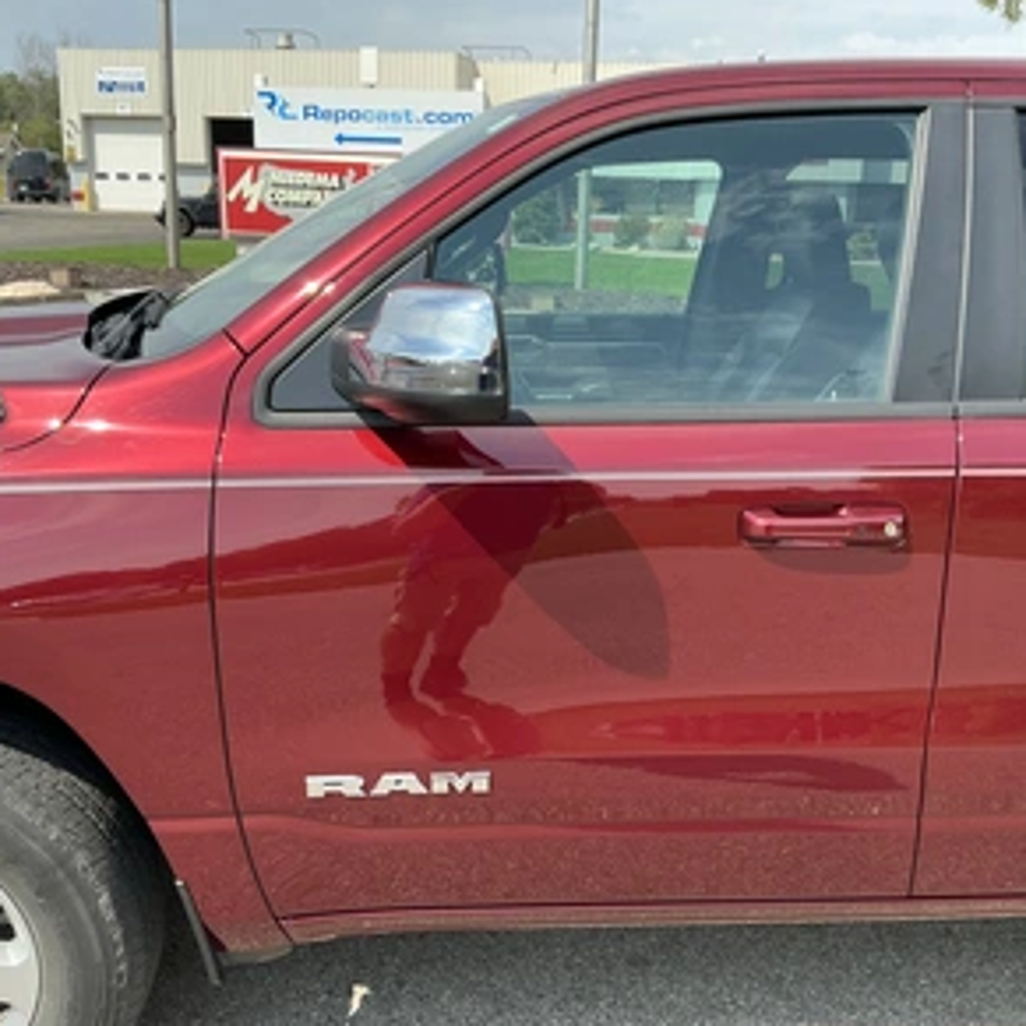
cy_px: 522
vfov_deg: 48.4
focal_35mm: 34
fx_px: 1140
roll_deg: -2.9
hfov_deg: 48.3
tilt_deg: -15.4
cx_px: 575
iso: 25
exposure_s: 1/792
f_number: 1.8
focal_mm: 3
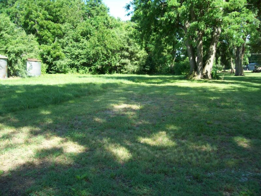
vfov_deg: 39.7
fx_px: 271
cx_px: 130
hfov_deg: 51.4
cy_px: 98
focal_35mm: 36
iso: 80
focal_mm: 6
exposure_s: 1/293
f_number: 2.7
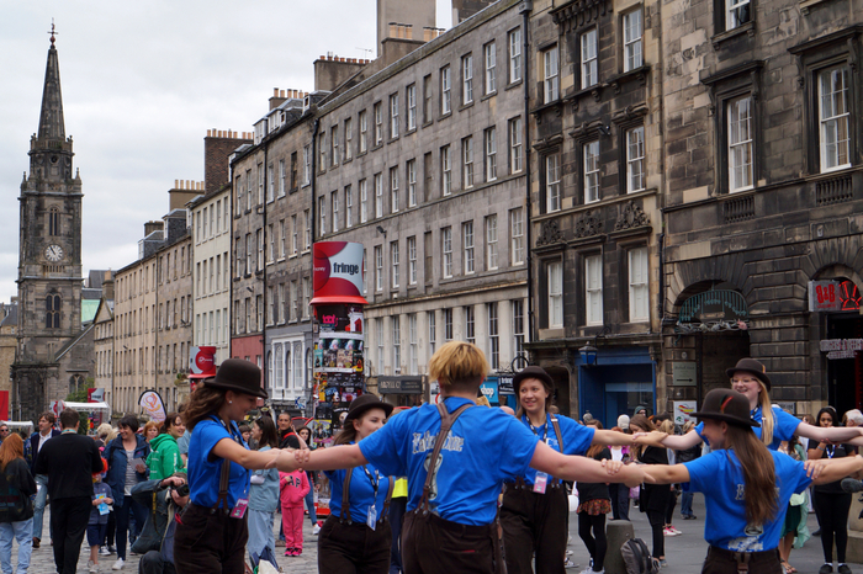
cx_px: 432
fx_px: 1258
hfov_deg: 37.9
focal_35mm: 52
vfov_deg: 25.7
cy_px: 287
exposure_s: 1/500
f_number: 5.6
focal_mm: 35
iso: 200
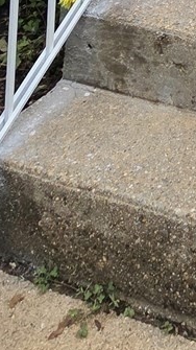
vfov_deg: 19.5
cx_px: 379
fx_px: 602
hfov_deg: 15.3
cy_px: -339
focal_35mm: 65
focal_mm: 2.2
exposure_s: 1/2500
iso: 50
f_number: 2.2
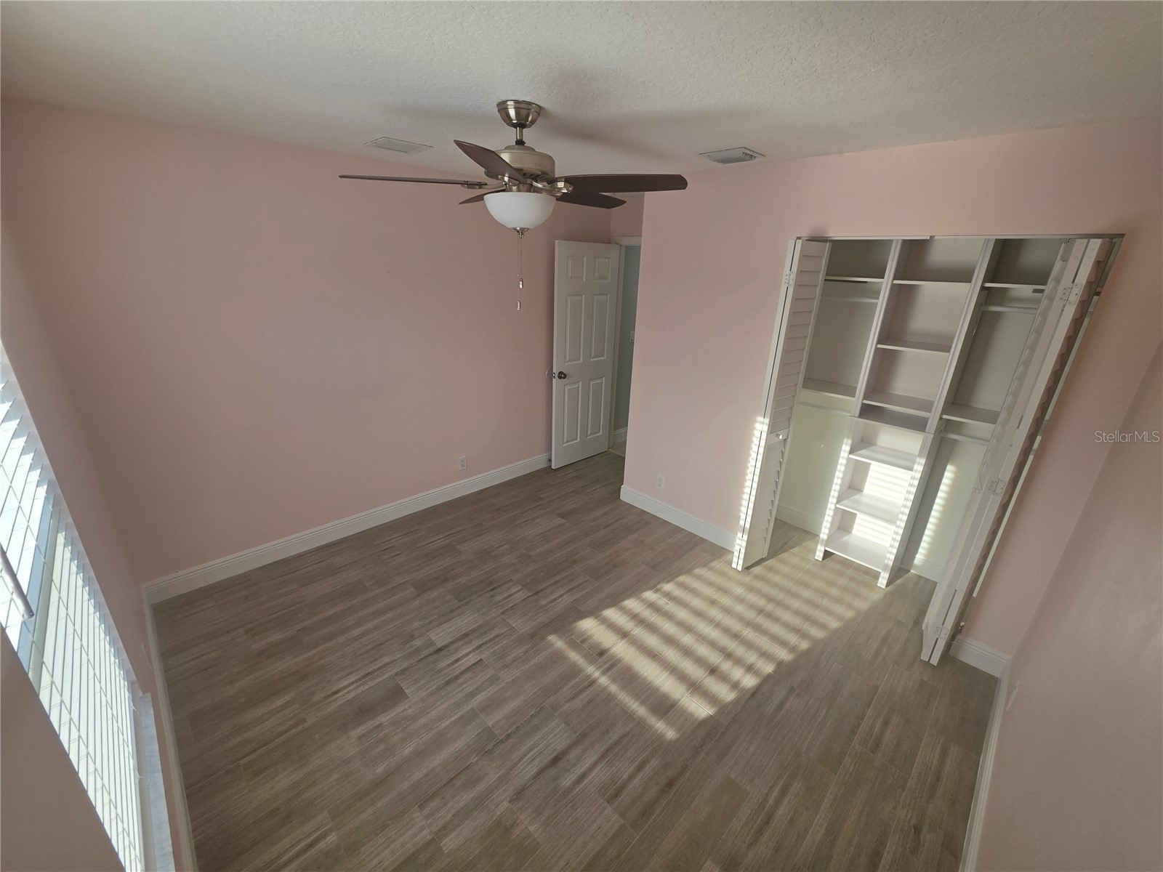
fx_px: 437
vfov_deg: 89.9
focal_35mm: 13
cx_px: 582
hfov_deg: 106.2
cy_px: 436
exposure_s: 1/120
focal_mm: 2.2
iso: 16
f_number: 1.9
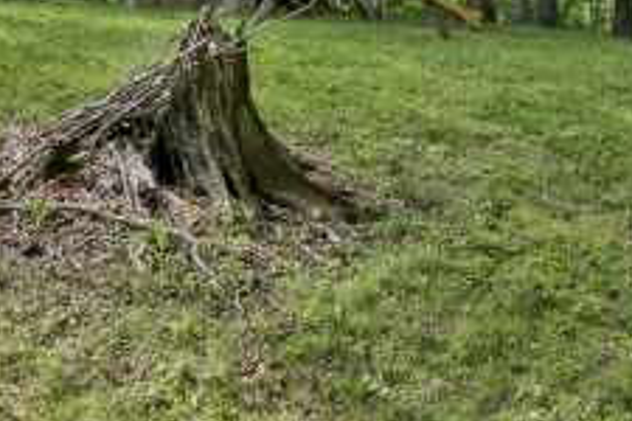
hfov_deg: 39.3
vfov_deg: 23.7
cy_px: -132
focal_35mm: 50
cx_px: 396
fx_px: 878
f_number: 9
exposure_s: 1/25
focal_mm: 10
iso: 100
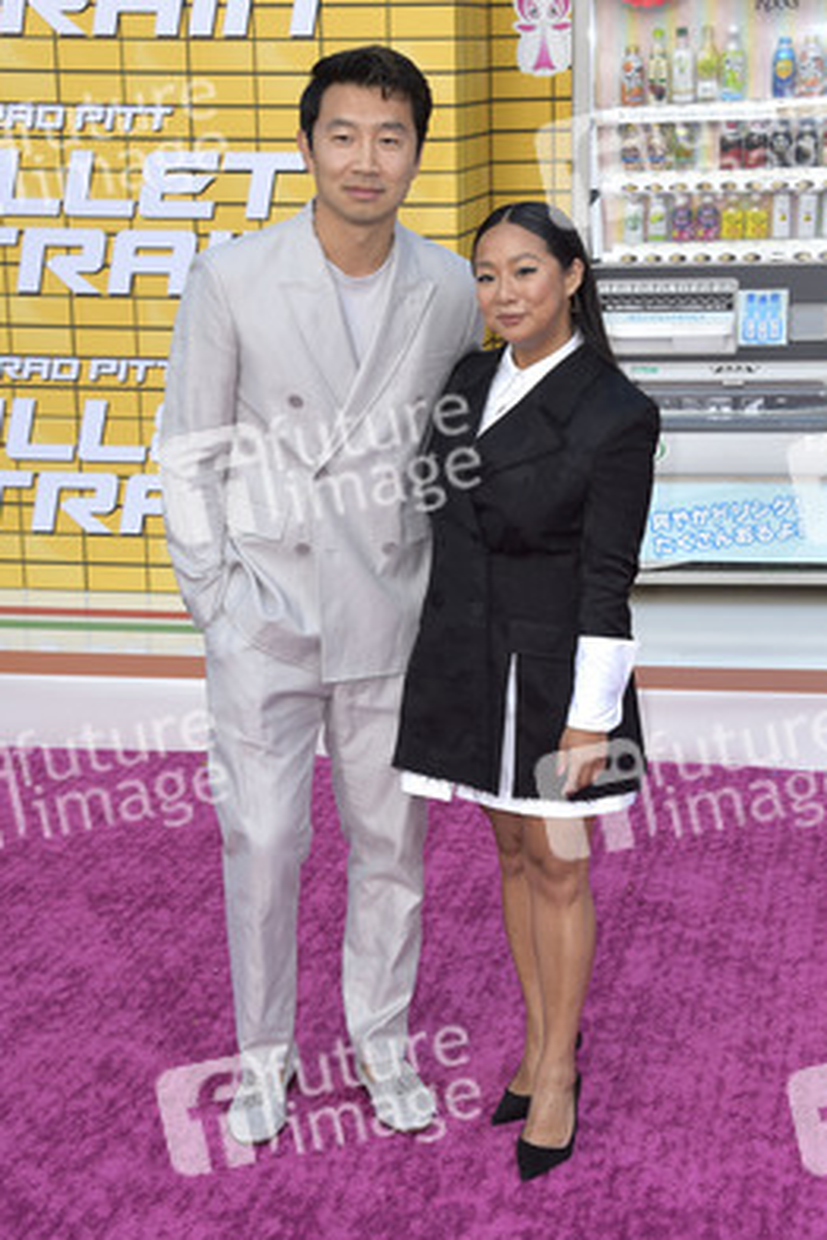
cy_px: 628
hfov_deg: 24.2
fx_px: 1930
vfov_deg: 35.6
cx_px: 412
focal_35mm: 56
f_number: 7.1
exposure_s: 1/250
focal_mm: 55
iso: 640
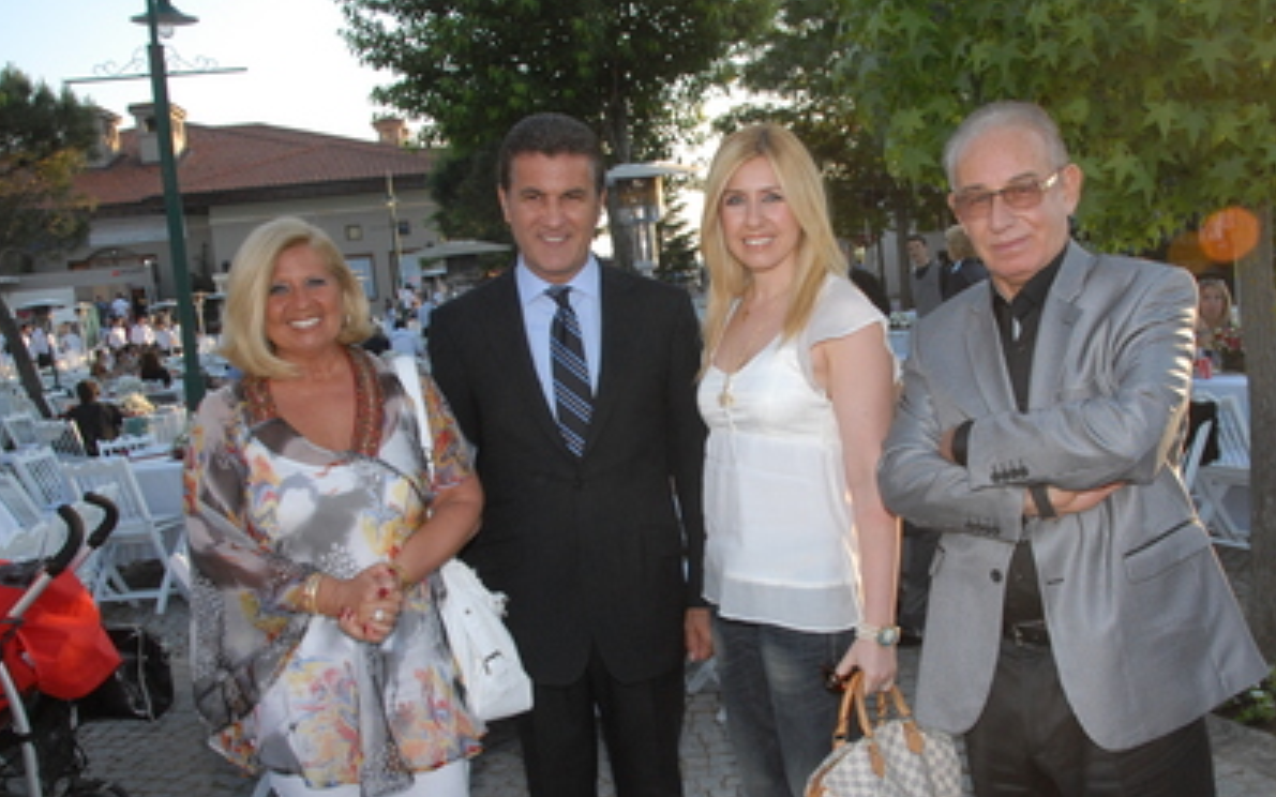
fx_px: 1286
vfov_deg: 34.3
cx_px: 749
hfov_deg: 52.5
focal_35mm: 37
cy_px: 468
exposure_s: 1/250
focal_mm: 20
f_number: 8
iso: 640
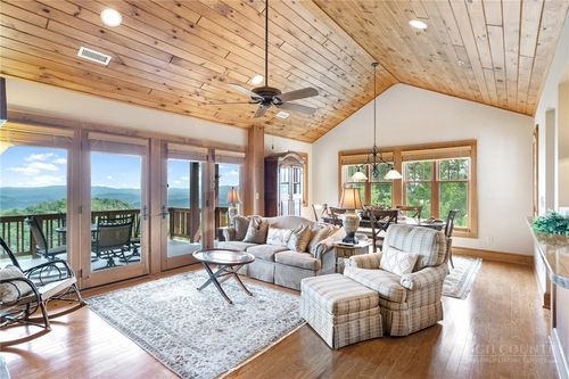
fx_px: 269
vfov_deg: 70.4
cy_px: 190
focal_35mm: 17
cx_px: 284
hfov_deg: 93.3
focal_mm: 17
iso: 6400
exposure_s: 1/50
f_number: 6.3
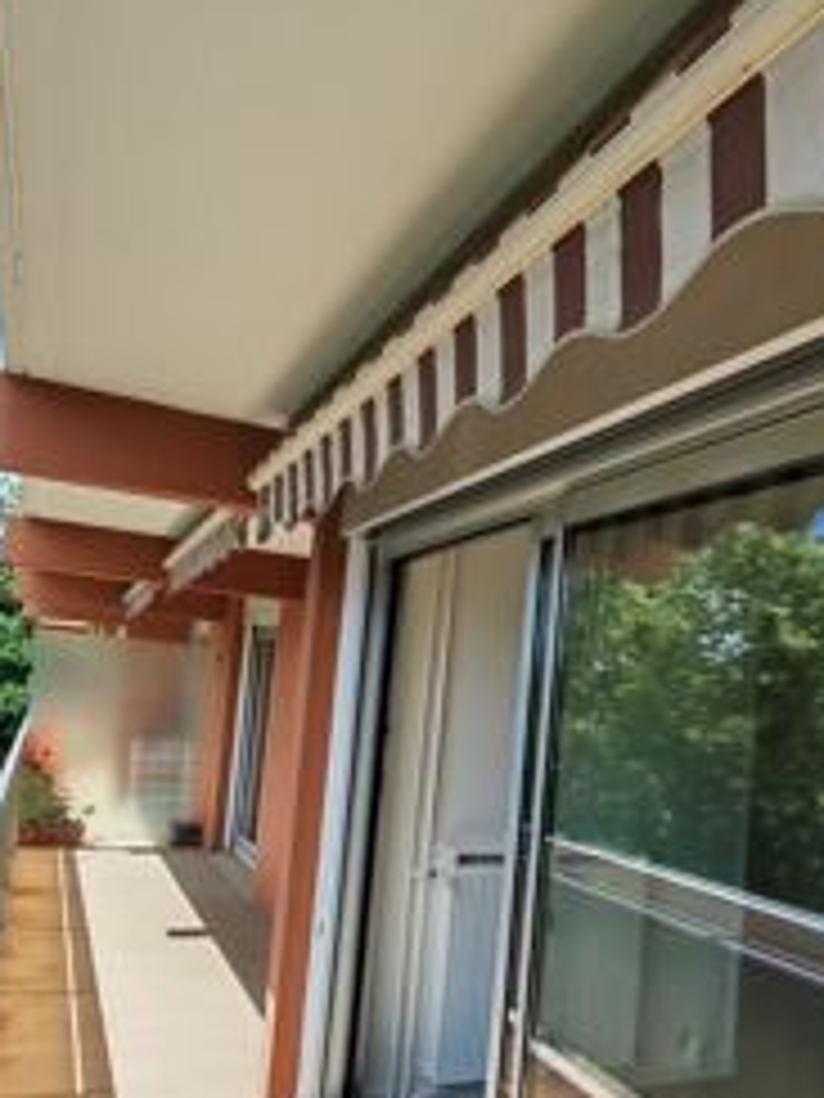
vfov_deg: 63.0
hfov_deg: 49.7
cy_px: 650
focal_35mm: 28
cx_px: 455
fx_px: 889
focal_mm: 1.96
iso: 50
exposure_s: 1/1600
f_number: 2.2
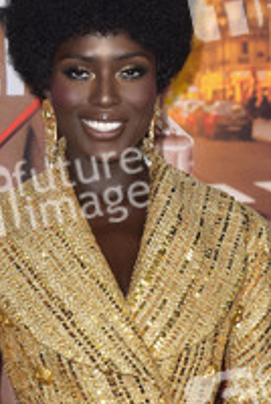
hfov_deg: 8.1
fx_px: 1913
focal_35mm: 170
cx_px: 106
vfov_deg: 12.0
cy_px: 297
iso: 400
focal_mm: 85
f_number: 6.3
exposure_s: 1/250
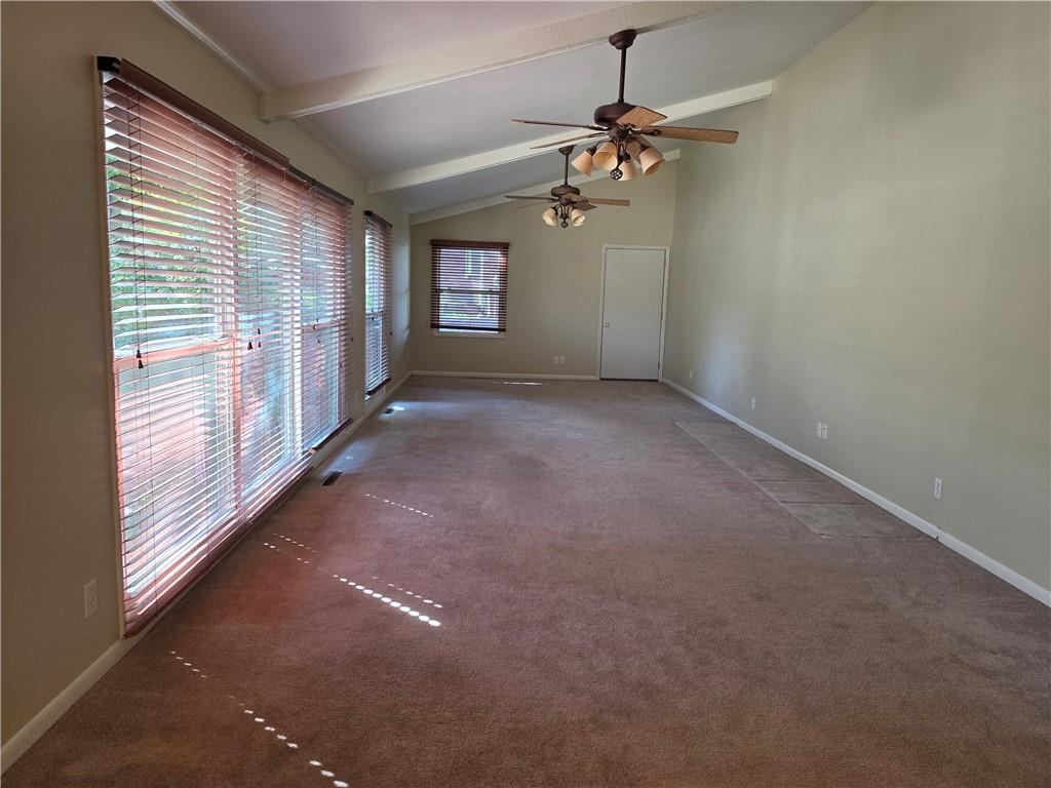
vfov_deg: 58.9
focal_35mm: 23
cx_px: 526
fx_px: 698
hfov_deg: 73.9
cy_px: 394
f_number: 1.4
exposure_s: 1/120
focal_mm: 6.5
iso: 100
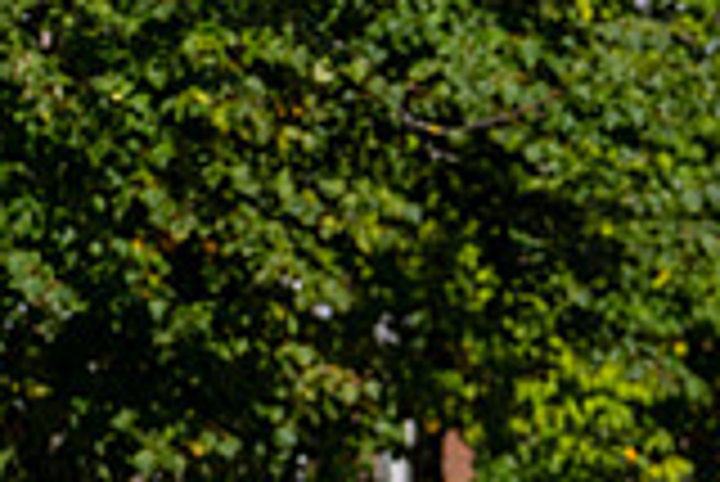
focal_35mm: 796
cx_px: 403
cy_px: 722
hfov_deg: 2.6
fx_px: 15934
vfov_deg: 1.7
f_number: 5
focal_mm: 187
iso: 100
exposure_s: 1/800
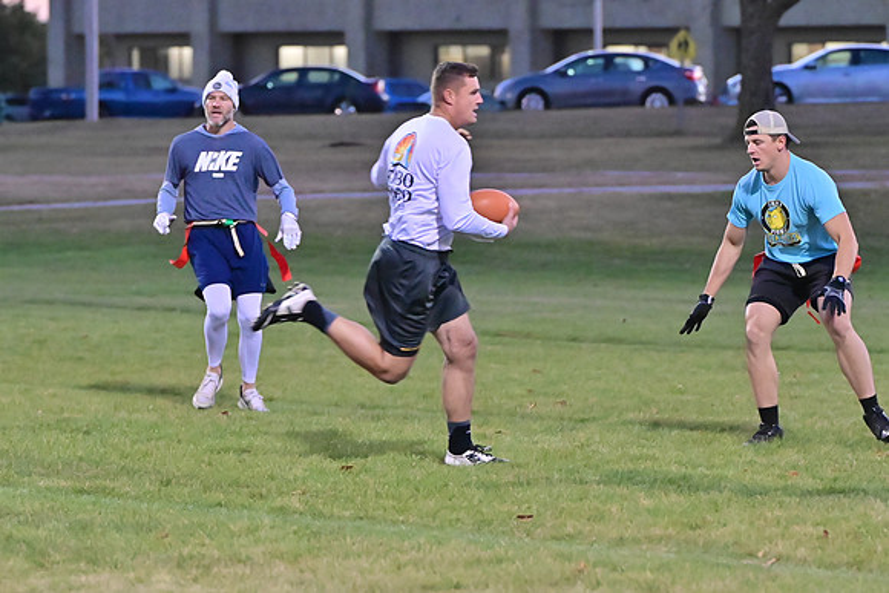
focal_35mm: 195
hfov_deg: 10.5
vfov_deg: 7.0
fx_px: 4816
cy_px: 296
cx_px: 444
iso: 6400
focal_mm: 130
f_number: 4
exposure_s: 1/400
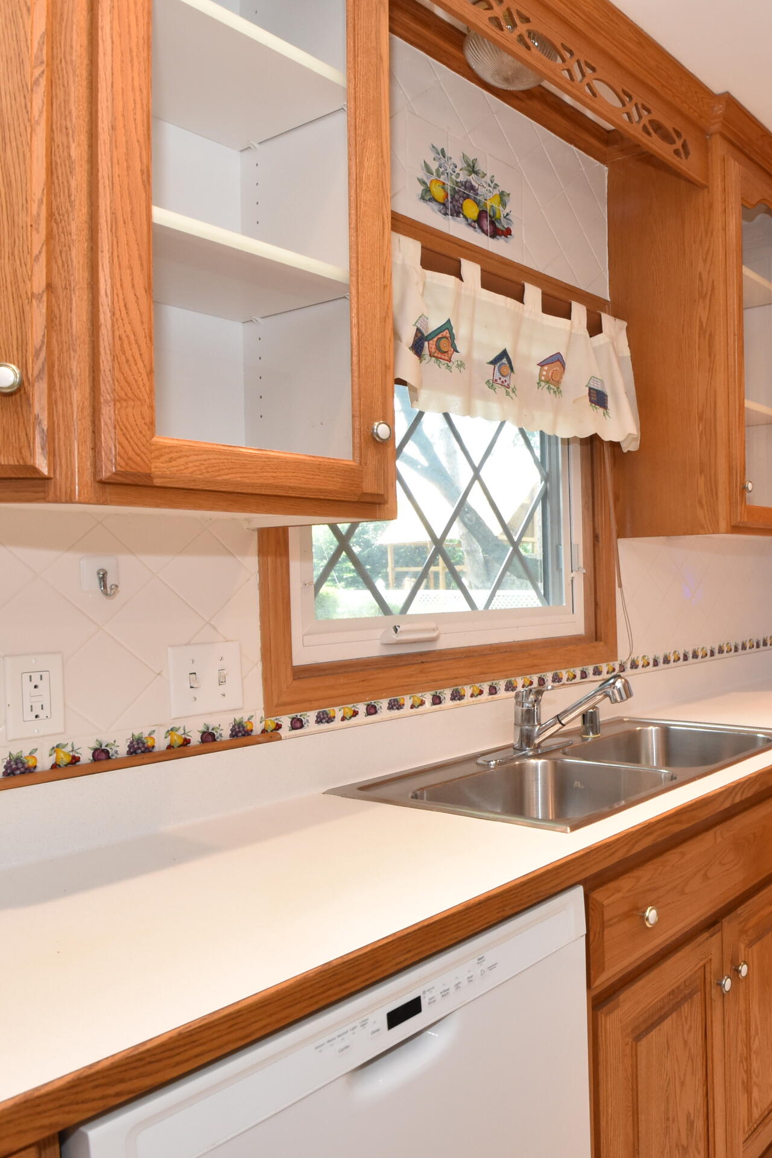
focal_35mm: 26
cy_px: 593
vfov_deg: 69.8
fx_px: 829
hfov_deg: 43.3
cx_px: 760
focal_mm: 11
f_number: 7.1
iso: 800
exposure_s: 1/60
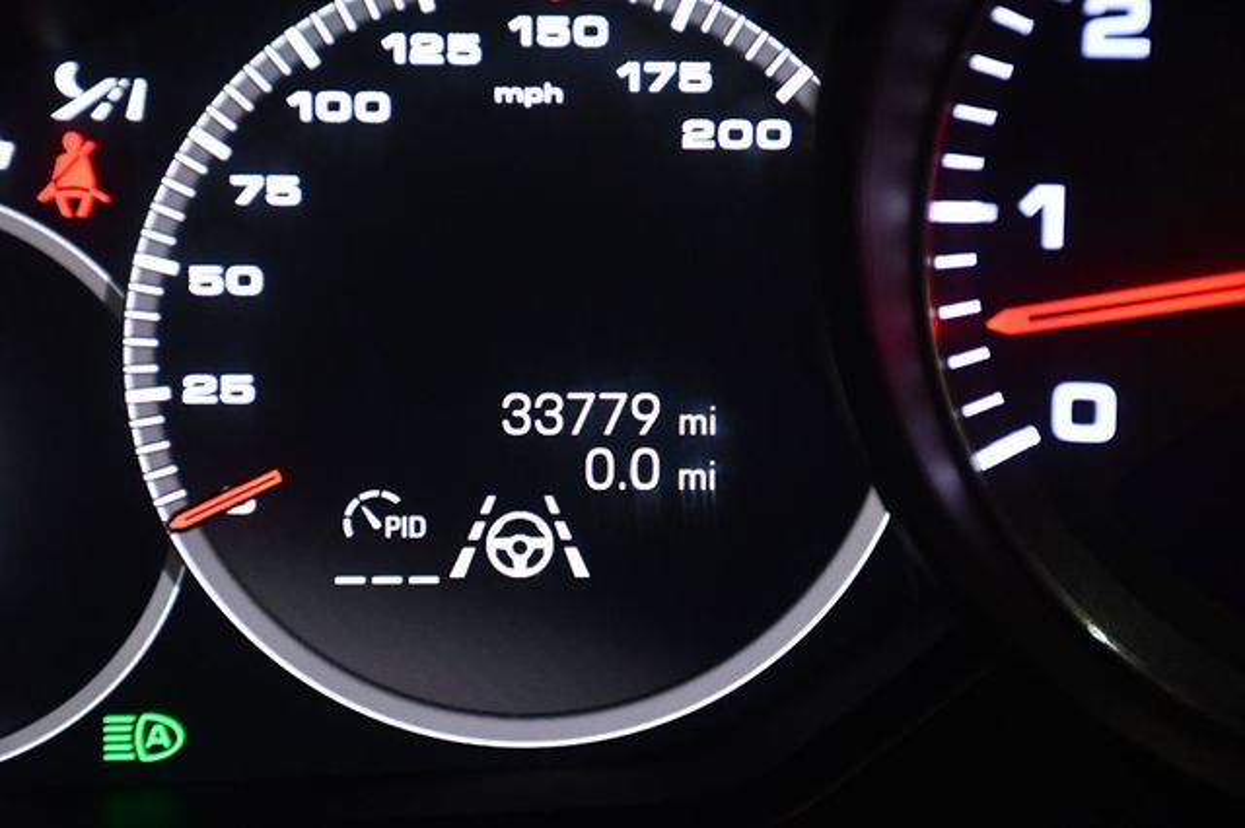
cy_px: 414
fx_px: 4390
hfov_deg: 16.1
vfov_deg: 10.8
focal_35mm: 127
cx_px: 622
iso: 3200
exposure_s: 1/80
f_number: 5.3
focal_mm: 85
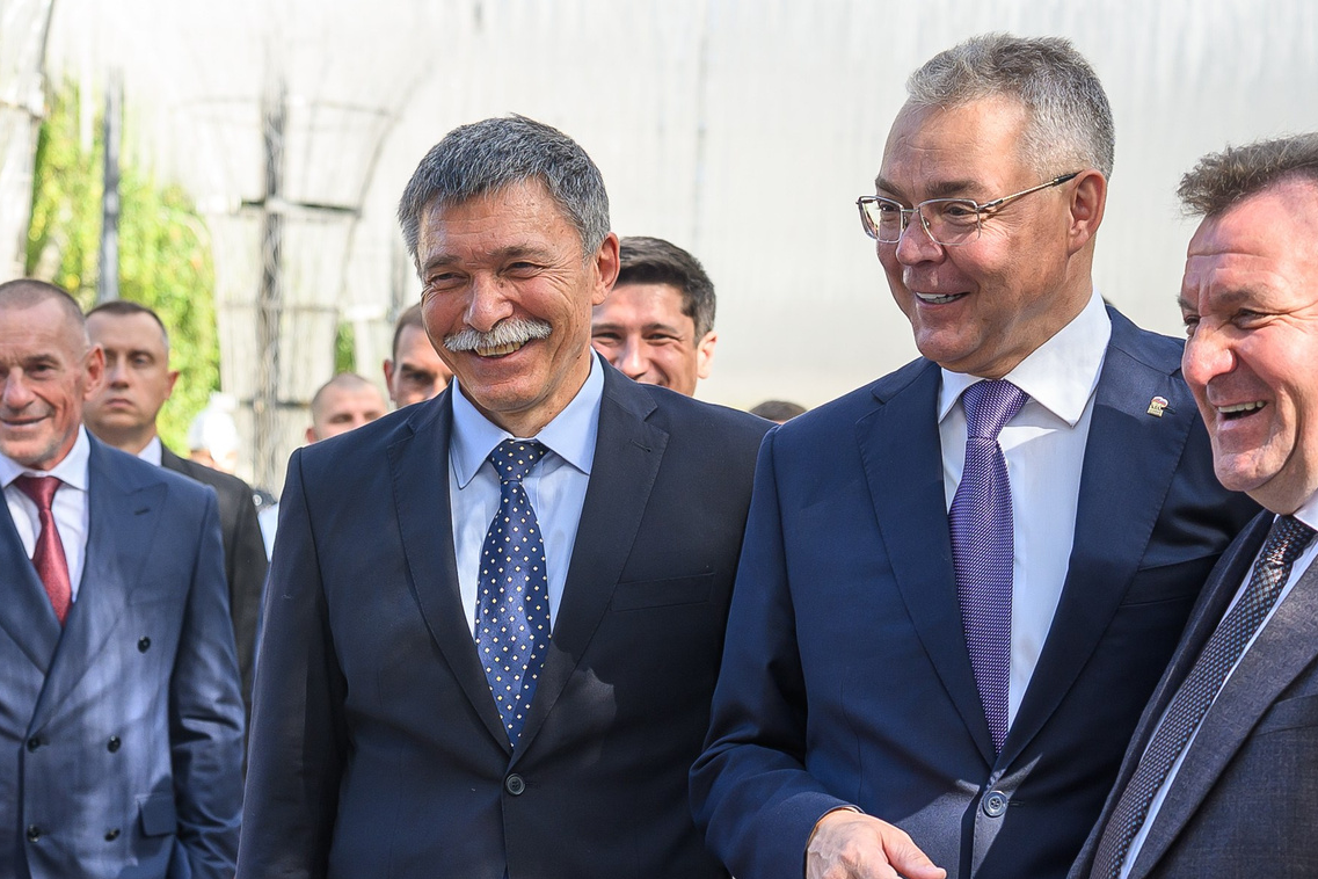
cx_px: 317
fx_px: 3807
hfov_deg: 19.5
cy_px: 686
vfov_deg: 13.1
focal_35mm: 104
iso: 160
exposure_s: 1/250
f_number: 3.5
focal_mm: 44
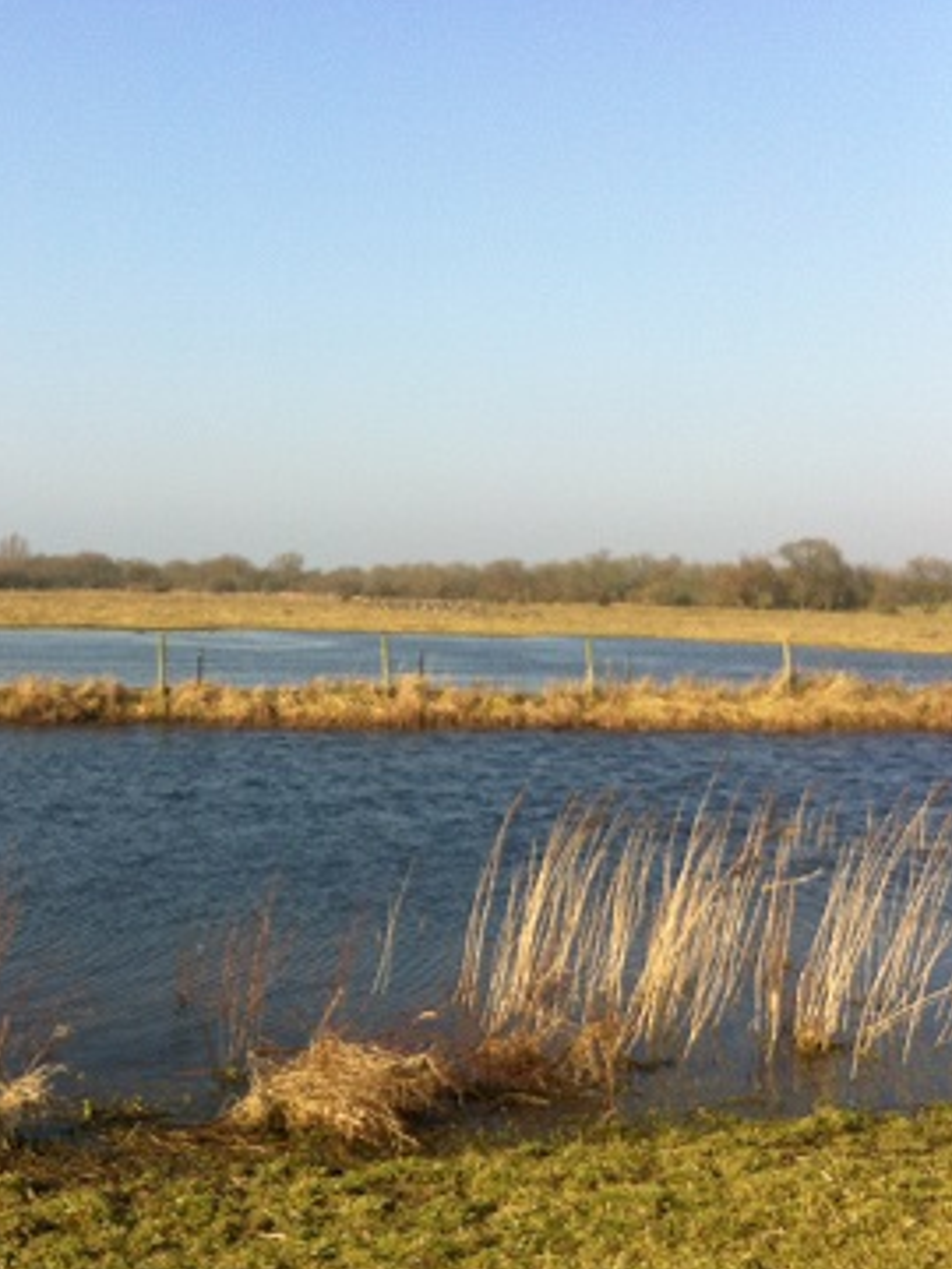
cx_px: 294
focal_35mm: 52
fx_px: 1907
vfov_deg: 36.8
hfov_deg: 27.8
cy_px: 694
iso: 80
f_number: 2.8
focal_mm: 3.85
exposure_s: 1/1040
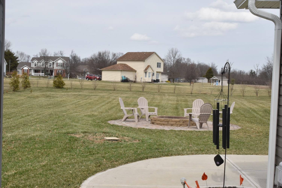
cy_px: 94
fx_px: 493
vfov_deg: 21.6
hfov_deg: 31.9
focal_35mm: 63
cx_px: 141
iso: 720
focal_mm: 42
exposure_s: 1/200
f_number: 32
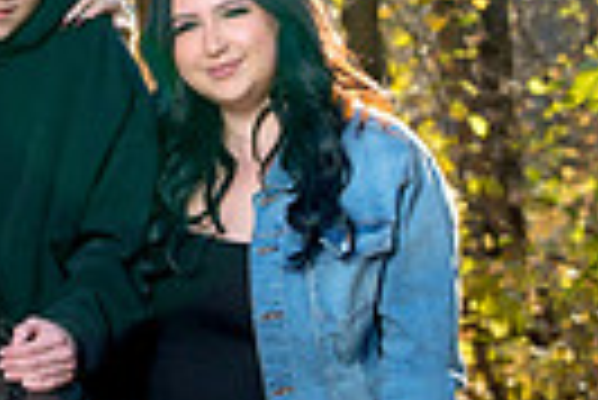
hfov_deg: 7.8
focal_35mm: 257
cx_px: -373
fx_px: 4274
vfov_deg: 5.3
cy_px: 443
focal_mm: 59
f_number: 4
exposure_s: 1/160
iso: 640
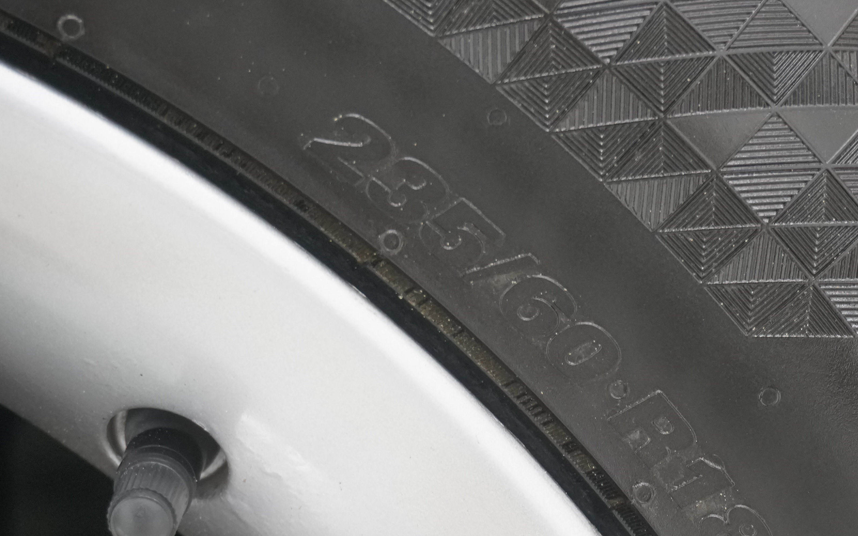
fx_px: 2455
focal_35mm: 105
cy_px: 453
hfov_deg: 19.7
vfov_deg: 12.4
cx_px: 606
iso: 2000
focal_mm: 43
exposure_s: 1/160
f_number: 5.6
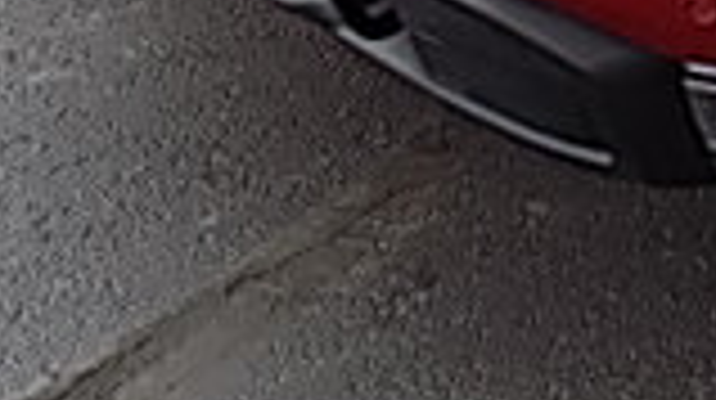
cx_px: 1063
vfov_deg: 10.5
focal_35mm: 101
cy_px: -503
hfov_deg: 18.8
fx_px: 1915
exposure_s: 1/125
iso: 80
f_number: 3.1
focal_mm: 4
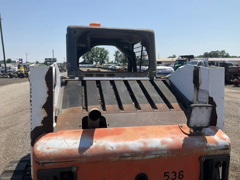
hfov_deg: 61.7
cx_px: 120
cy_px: 90
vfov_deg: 48.2
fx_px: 201
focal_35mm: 29
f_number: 1.8
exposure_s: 1/2141
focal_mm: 3
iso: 25
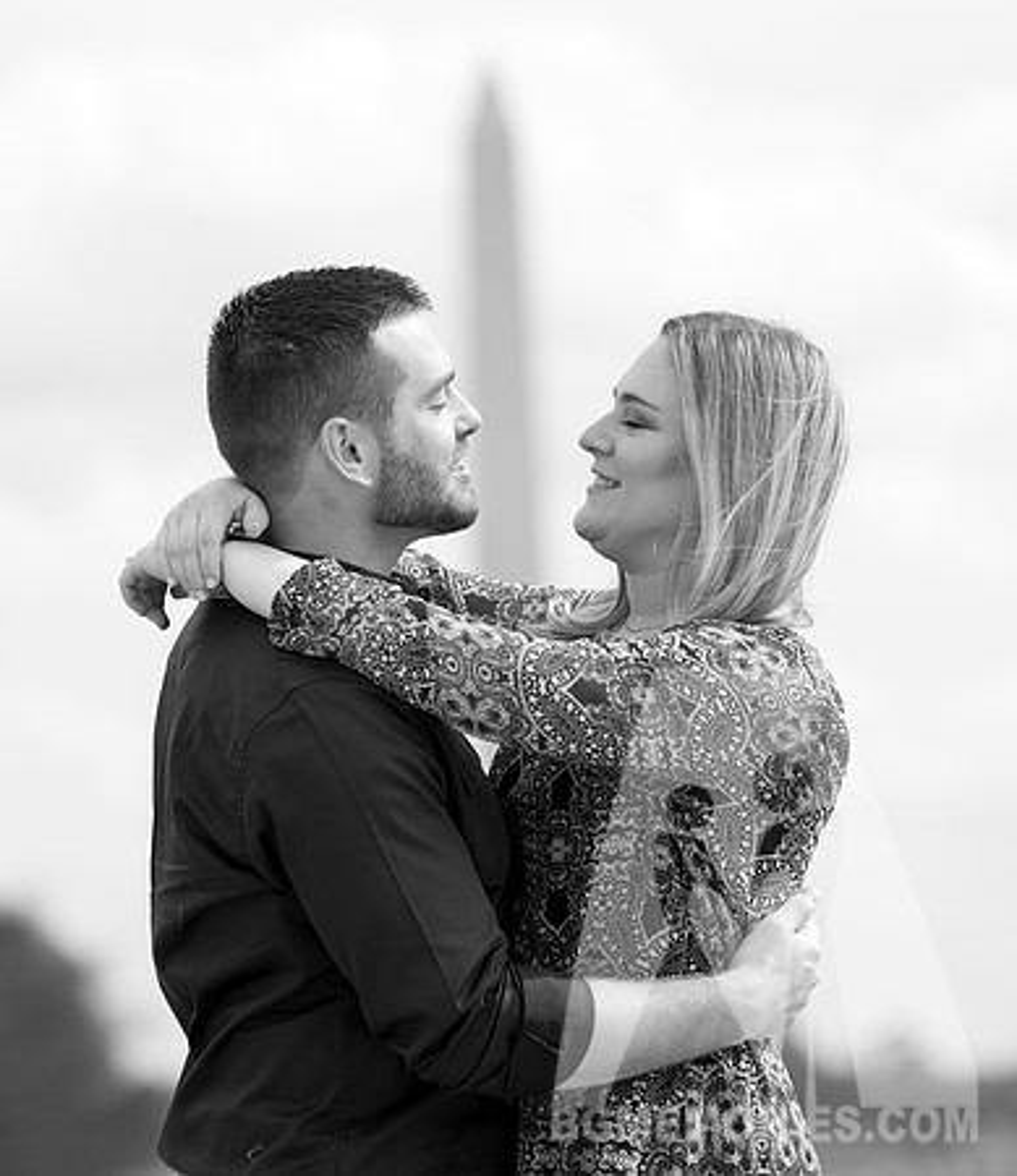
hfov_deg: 7.2
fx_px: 8124
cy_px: 652
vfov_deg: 8.3
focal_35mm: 226
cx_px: 561
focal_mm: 130
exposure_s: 1/800
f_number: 3.5
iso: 160
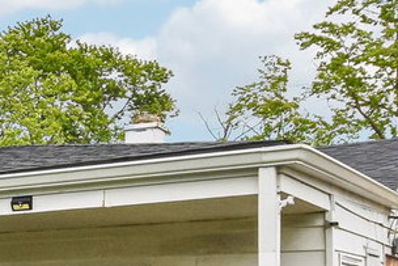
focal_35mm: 80
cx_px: -236
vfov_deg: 16.8
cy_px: 246
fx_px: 885
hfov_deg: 20.7
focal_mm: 10
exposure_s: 1/500
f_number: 8
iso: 400
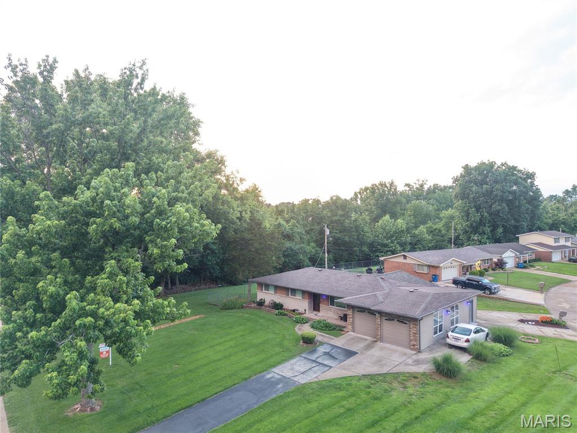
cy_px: 216
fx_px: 400
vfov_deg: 56.8
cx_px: 288
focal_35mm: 24
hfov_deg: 71.6
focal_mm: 8.67
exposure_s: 1/30
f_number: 1.8
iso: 200
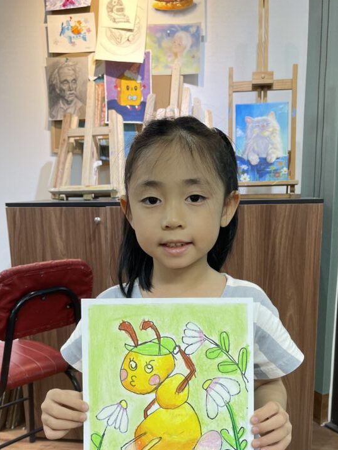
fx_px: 455
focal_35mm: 35
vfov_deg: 51.6
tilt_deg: -12.5
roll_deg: +0.6
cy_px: 301
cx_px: 185
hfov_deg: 40.7
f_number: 1.6
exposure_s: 1/100
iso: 100
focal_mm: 5.1
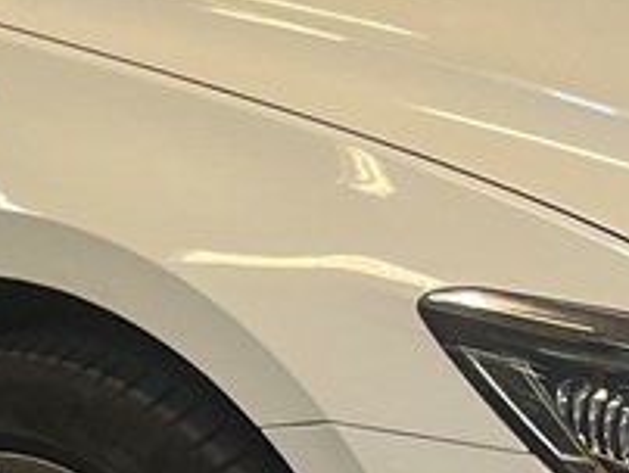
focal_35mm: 185
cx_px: 12
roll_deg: -1.5
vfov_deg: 7.9
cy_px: -283
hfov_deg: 10.6
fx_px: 3366
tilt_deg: -3.4
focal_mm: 5.1
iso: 125
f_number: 1.6
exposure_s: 1/100
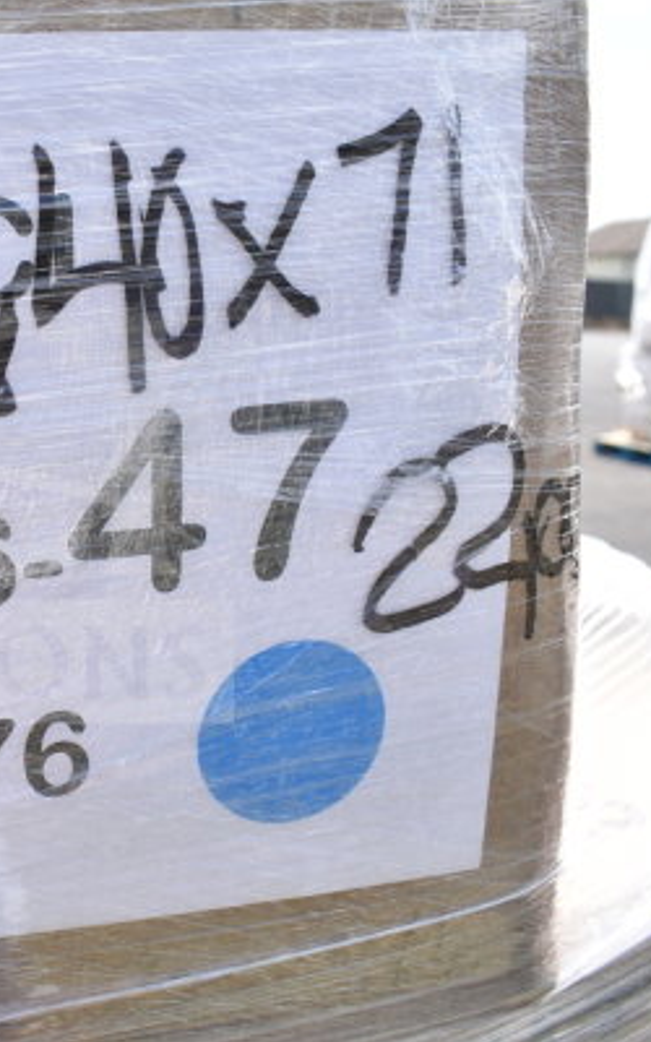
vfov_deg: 47.2
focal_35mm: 42
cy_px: 517
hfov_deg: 27.9
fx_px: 1192
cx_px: -60
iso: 200
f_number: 6.3
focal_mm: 18
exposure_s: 1/250
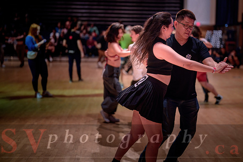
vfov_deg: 22.5
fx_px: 406
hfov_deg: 33.2
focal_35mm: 60
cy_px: 65
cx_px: 146
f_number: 1.2
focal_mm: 50
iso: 1250
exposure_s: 1/320
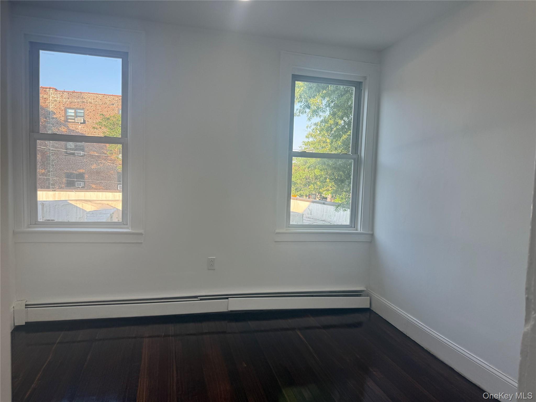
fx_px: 372
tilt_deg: -3.6
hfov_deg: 71.6
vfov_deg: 56.8
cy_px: 201
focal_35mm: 24
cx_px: 268
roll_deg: -1.9
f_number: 1.78
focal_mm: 6.76
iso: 100
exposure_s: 1/360
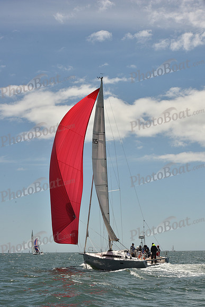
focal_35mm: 70
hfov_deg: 19.5
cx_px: 102
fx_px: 598
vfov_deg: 28.8
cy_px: 154
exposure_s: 1/800
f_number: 14
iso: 320
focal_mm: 70
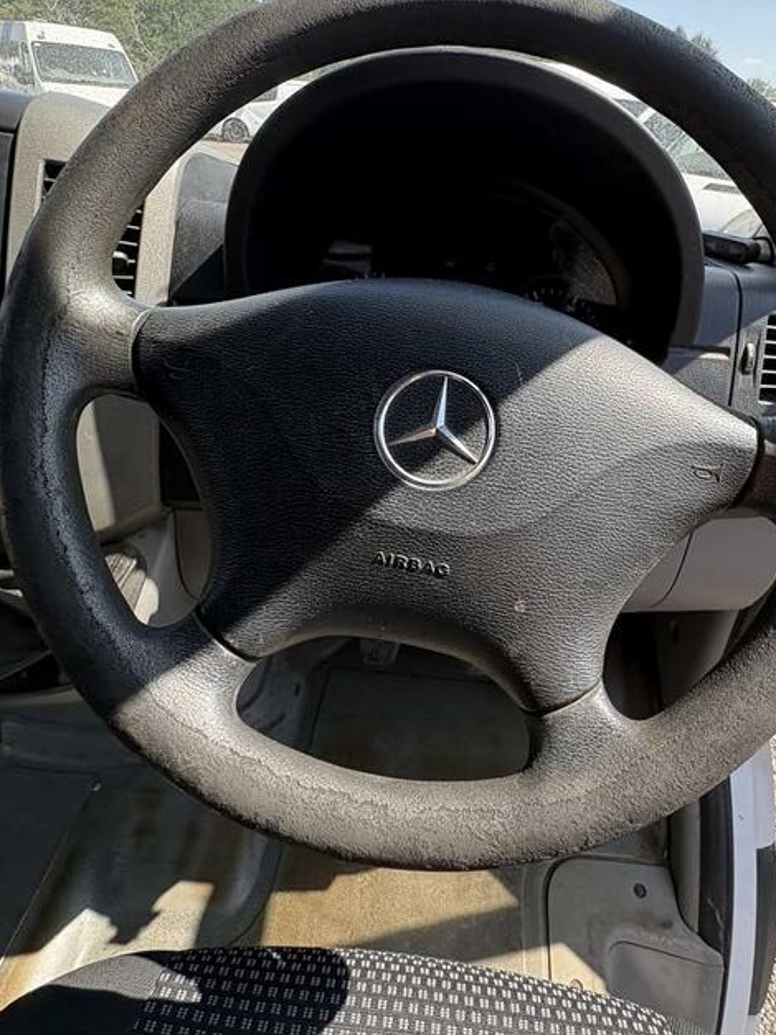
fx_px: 598
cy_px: 408
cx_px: 464
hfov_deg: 65.4
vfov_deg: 80.7
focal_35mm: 20
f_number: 2.2
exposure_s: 1/248
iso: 64
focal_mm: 2.22
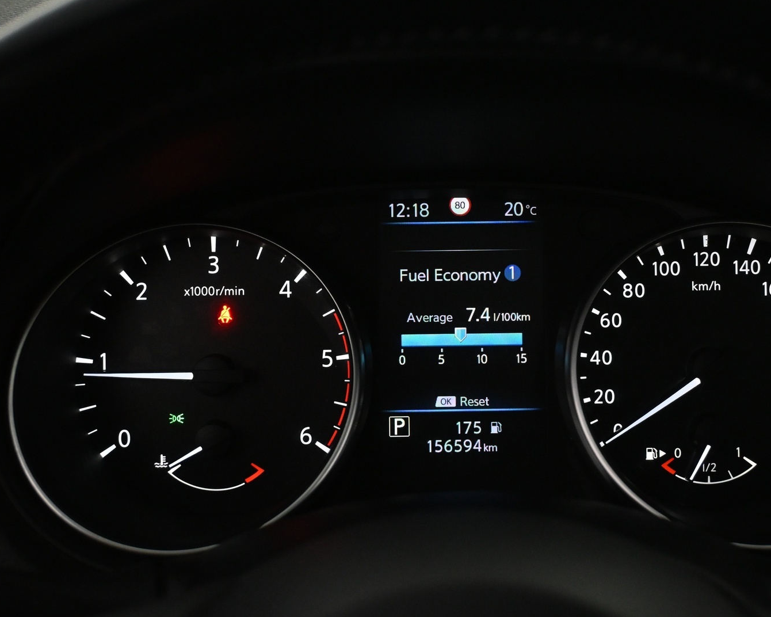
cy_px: 308
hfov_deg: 31.6
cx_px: 458
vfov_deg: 25.6
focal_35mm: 60
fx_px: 1359
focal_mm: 35
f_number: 5.3
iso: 3200
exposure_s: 1/80
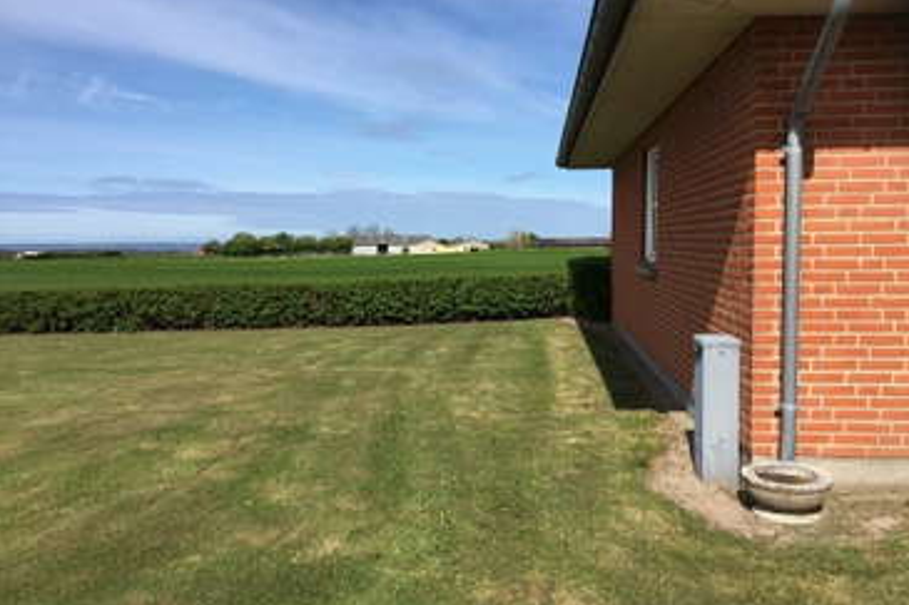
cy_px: 301
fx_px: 833
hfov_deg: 57.2
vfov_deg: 39.9
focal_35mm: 33
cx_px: 462
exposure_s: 1/1538
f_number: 2.4
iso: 25
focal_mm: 3.3
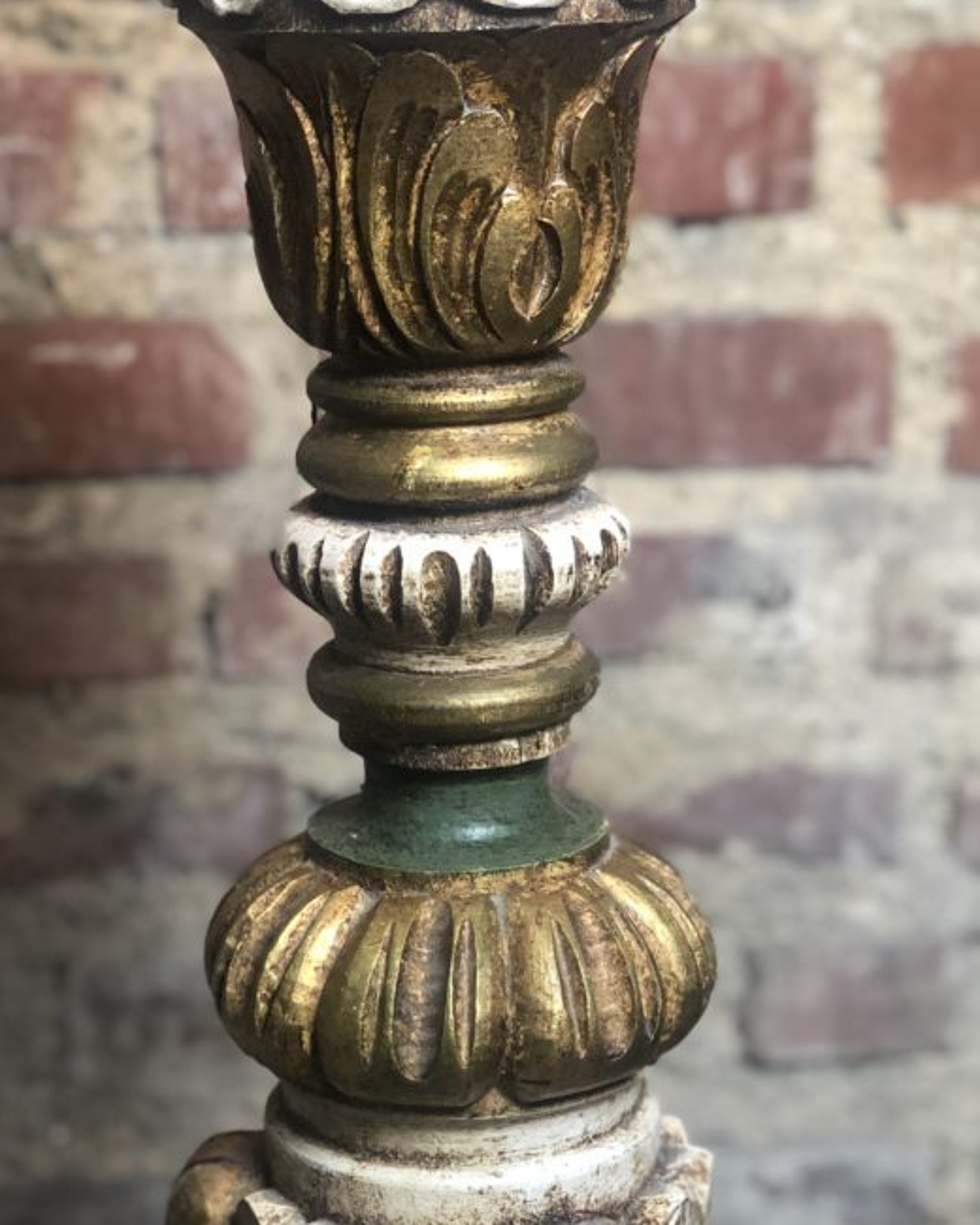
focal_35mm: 80
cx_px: 416
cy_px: 790
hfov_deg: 19.2
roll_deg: +0.4
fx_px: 2900
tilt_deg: -16.1
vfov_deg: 23.8
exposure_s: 1/25
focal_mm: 6
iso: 125
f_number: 2.4
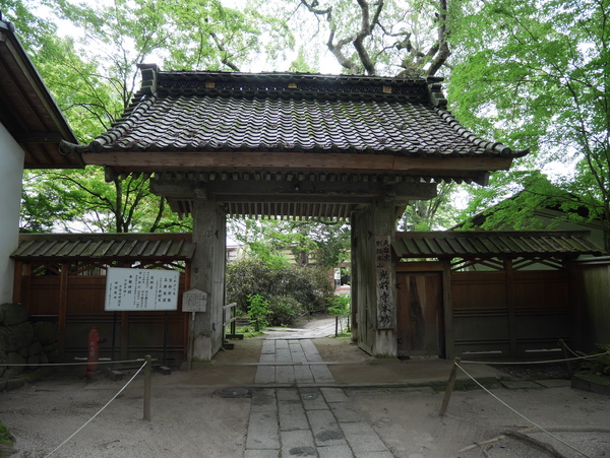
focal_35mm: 24
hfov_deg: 71.6
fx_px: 423
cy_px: 229
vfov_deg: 56.9
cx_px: 305
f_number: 3.5
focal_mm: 12
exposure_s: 1/60
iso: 320
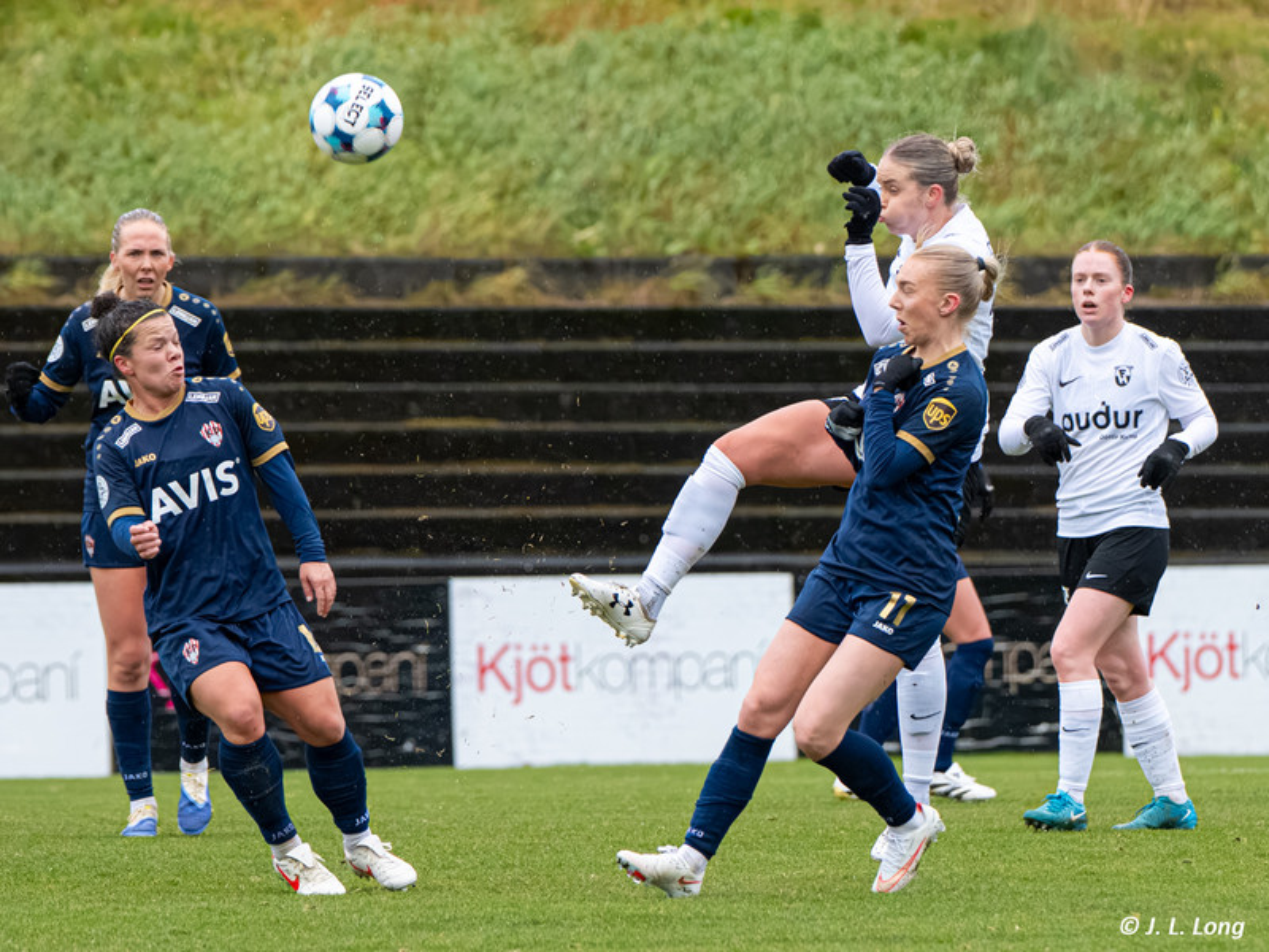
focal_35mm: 460
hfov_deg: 4.3
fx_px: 16848
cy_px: 414
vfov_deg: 3.2
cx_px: 862
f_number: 5.6
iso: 3200
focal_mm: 260
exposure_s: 1/1000
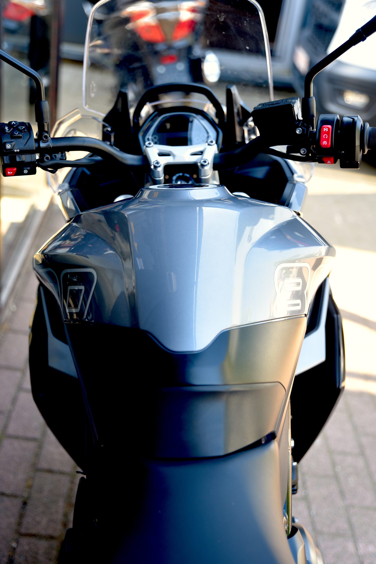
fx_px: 751
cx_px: 188
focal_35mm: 48
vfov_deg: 41.1
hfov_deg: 28.1
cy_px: 282
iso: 100
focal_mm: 48
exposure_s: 1/60
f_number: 2.8
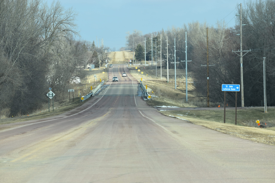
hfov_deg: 12.5
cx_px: 138
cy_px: 92
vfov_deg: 8.3
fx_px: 1260
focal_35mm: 165
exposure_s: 1/500
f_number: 7.1
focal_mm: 110
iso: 200
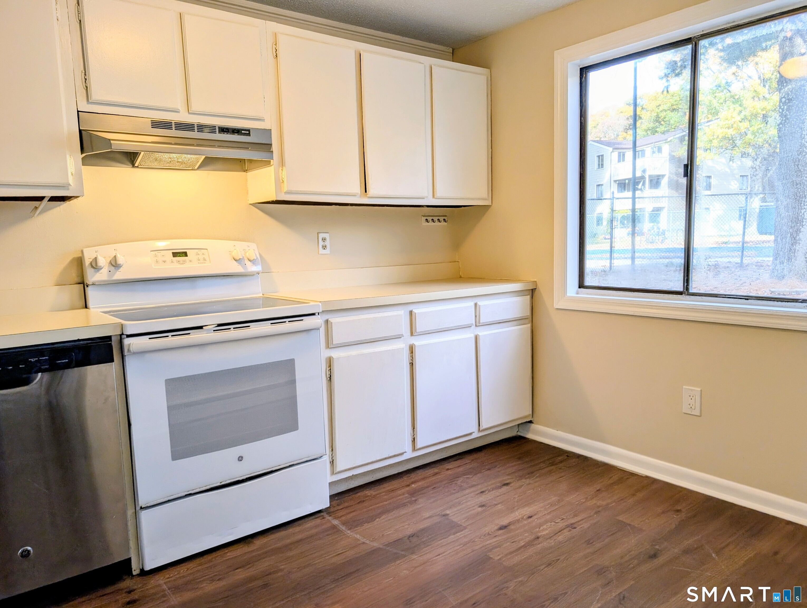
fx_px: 560
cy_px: 304
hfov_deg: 71.5
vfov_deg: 56.9
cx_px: 404
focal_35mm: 24
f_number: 1.68
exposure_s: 1/120
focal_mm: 6.9
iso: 56
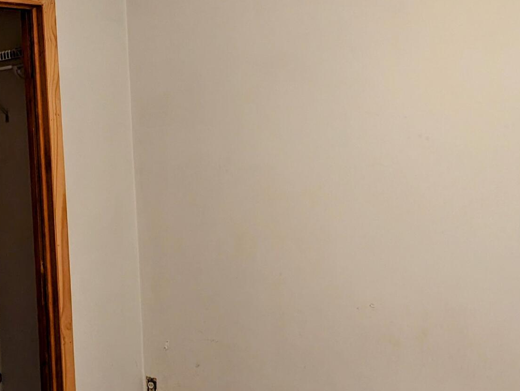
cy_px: 219
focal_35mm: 65
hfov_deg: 29.4
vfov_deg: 22.6
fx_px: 978
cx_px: 149
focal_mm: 6.81
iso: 476
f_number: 1.85
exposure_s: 1/24
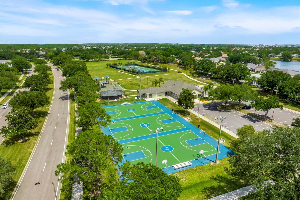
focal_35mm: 22
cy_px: 100
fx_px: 183
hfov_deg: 78.6
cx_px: 150
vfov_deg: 57.1
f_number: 2.8
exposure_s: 1/400
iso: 100
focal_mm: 8.38
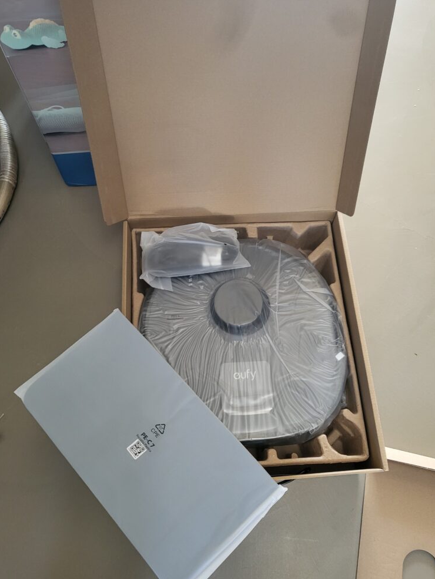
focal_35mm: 27
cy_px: 297
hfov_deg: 51.4
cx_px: 224
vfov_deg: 65.3
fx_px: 452
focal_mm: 4.25
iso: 250
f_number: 1.8
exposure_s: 1/50
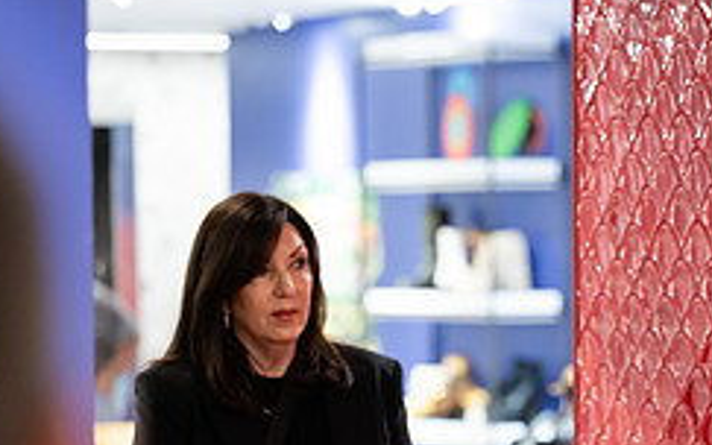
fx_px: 4910
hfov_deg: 8.2
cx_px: 785
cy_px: 366
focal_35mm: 253
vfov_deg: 5.2
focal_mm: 101
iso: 1250
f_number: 3.2
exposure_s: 1/160
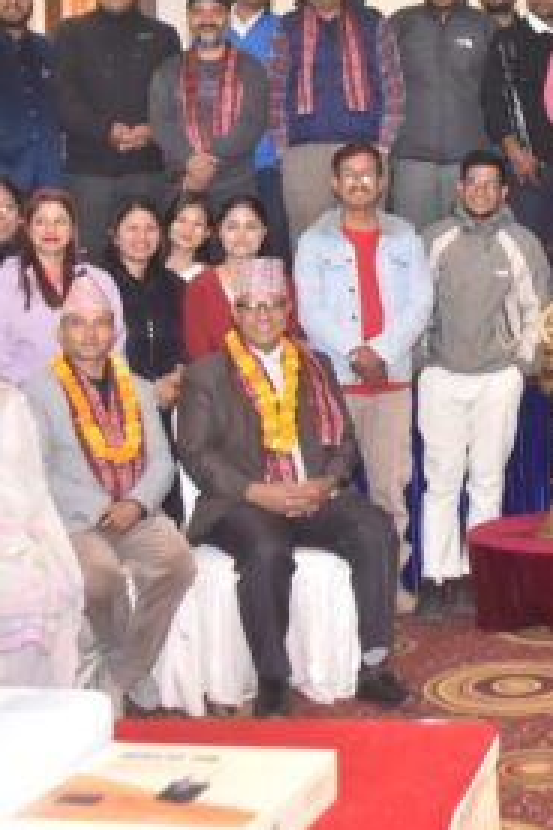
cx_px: 574
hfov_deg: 17.7
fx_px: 1728
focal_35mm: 75
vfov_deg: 26.5
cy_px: 174
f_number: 5.6
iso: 5000
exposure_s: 1/100
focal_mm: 27
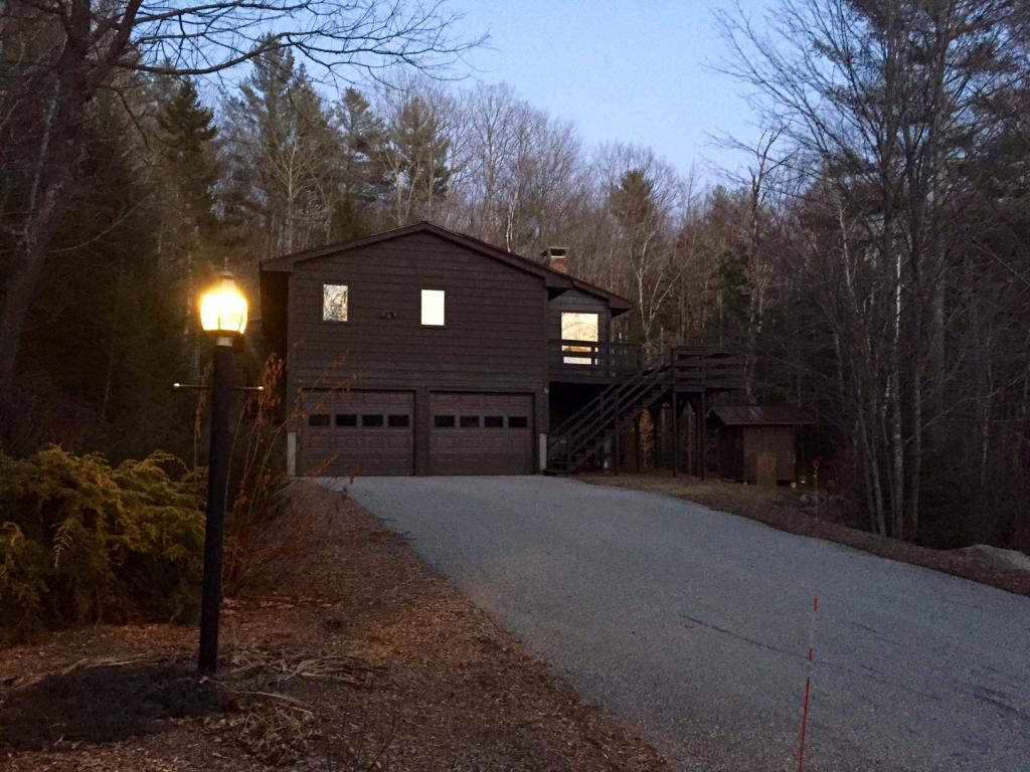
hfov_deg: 61.7
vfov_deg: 48.2
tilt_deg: +4.9
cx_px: 515
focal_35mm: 29
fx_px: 863
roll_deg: -0.2
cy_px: 386
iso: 320
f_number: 2.2
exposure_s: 1/15
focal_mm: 4.15
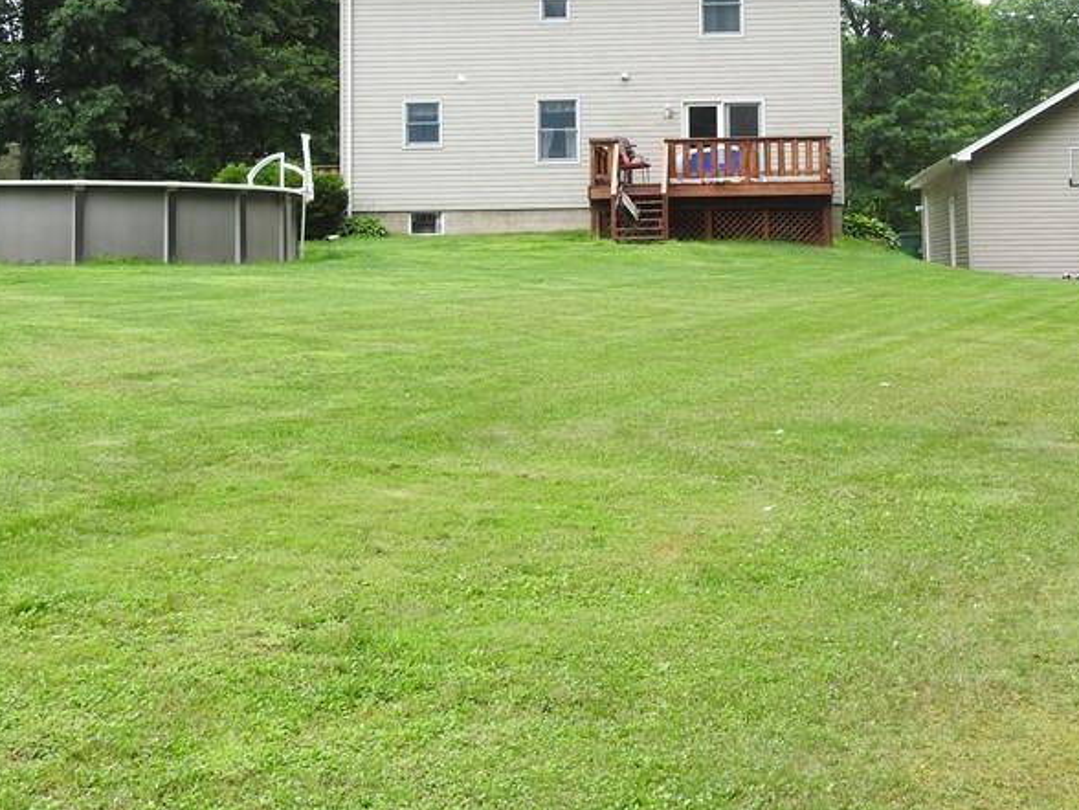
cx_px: 637
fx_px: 1901
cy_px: 123
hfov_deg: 31.6
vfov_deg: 23.5
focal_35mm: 61
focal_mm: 6.3
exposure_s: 1/200
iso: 100
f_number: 3.8
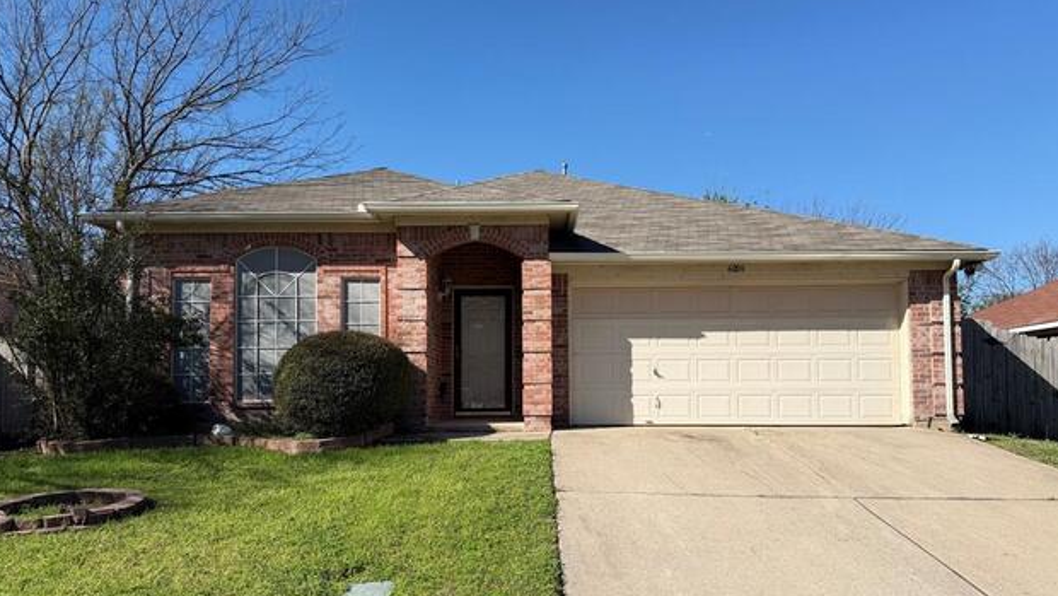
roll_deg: +0.1
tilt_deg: +3.9
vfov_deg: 42.8
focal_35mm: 27
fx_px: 758
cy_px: 350
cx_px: 538
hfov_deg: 69.8
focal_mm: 6.76
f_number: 1.78
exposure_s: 1/4673
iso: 80
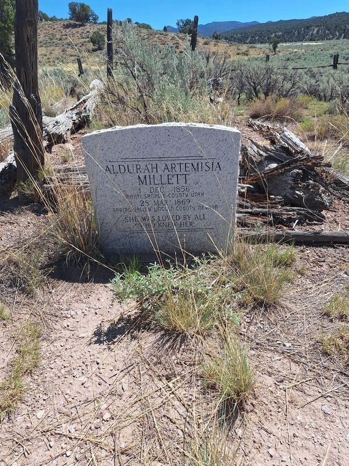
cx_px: 174
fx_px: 309
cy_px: 233
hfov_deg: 58.9
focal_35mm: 23
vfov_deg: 73.9
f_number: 1.8
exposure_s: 1/2833
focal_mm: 5.54
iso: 40
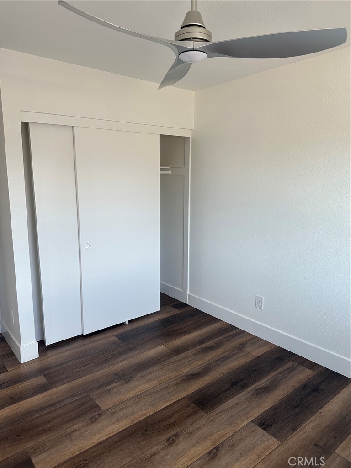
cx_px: 176
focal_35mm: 24
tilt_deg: -9.1
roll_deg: -1.2
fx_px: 324
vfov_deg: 71.6
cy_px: 234
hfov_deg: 56.8
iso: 80
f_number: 1.78
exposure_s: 1/121
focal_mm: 6.86
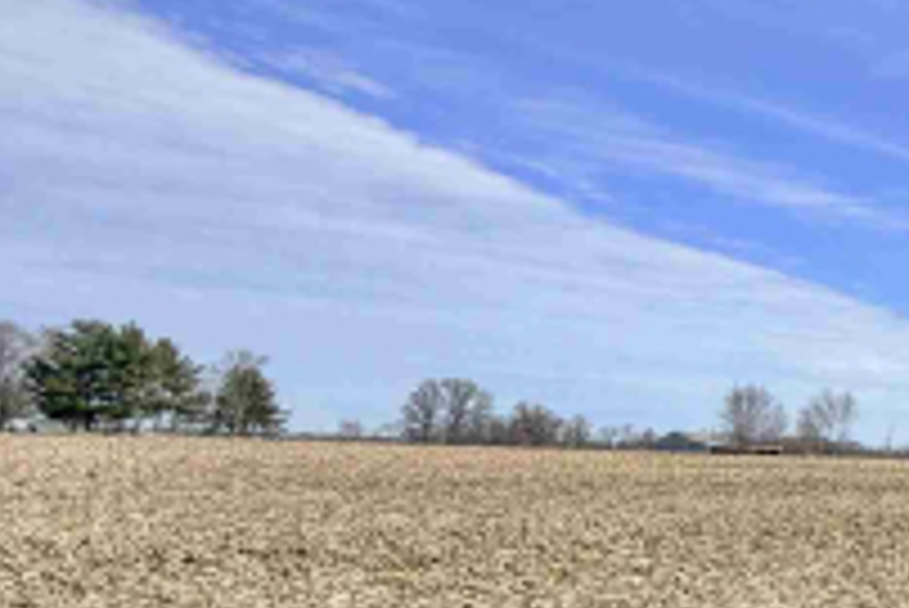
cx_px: 1343
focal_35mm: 48
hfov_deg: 28.2
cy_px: 410
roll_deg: -1.5
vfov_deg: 27.9
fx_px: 1213
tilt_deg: +4.5
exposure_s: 1/1001
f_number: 2.2
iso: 20
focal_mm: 2.22
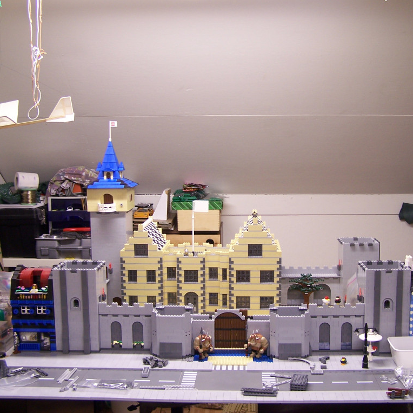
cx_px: 235
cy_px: 207
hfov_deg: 37.5
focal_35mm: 45
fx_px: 607
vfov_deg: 37.6
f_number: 2.8
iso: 80
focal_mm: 6.3
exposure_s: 1/6
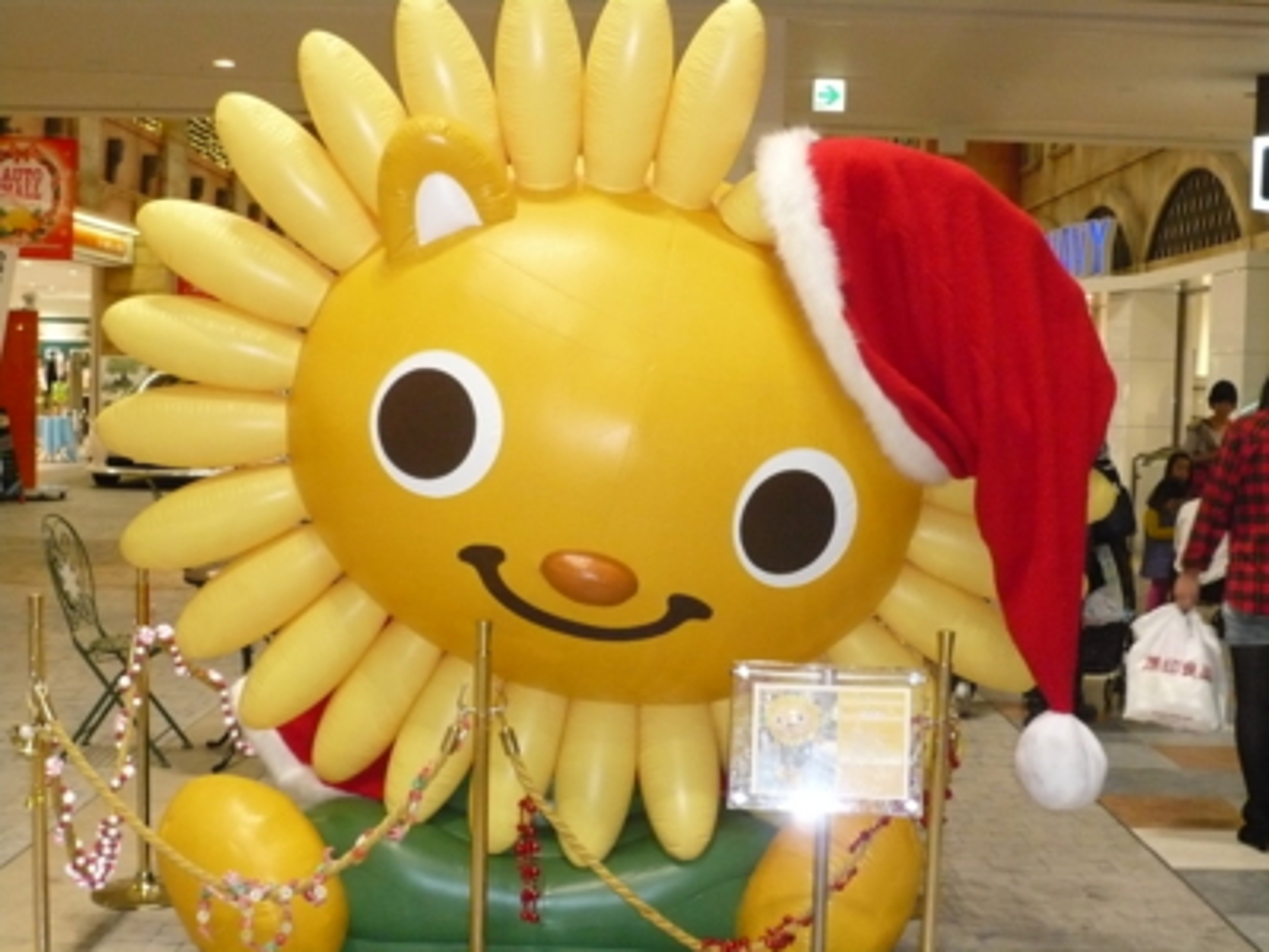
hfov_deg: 42.1
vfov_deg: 32.2
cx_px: 634
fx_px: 1650
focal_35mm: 45
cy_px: 476
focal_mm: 7.4
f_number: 3.5
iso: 400
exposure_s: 1/30
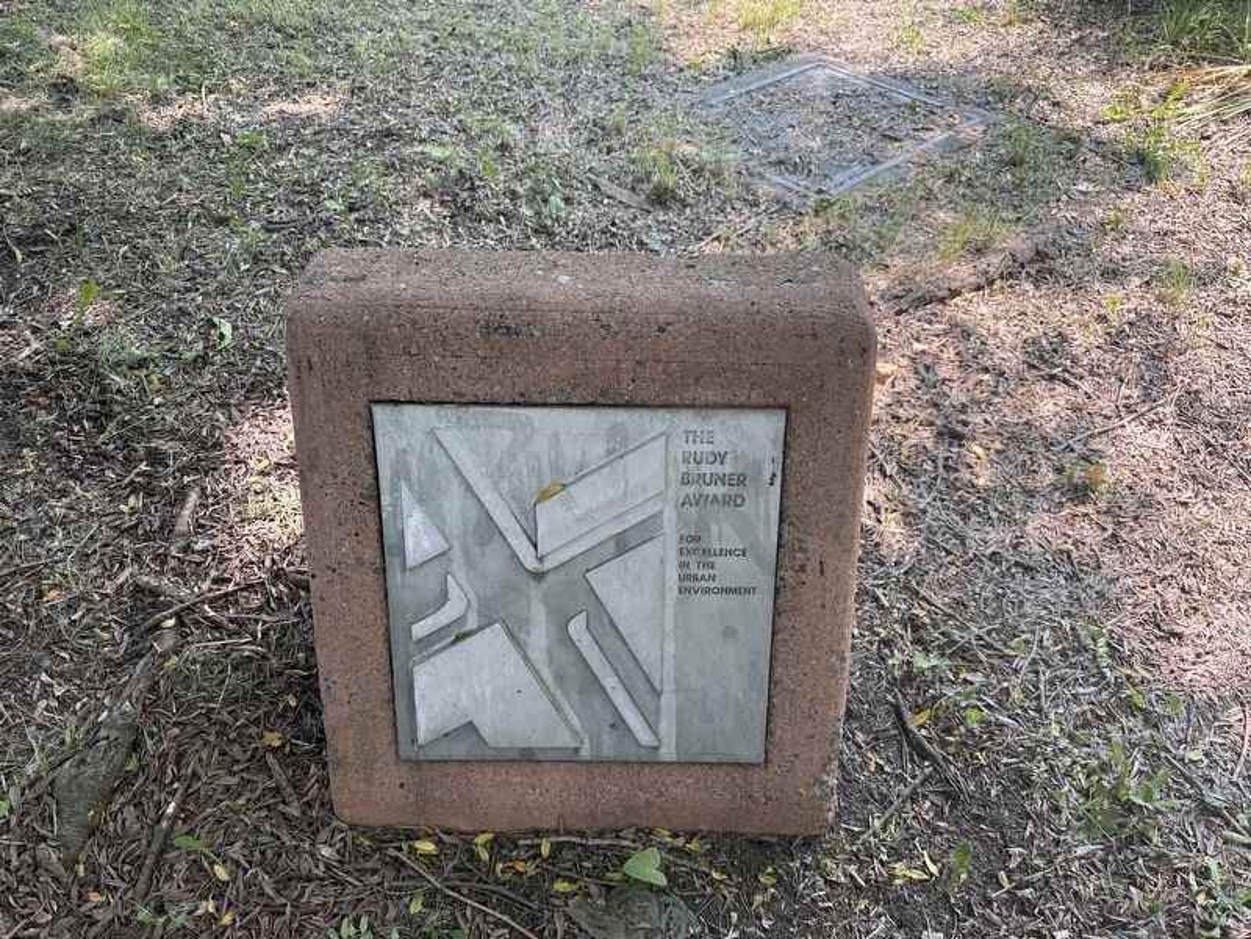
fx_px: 867
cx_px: 626
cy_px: 470
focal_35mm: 24
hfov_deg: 71.6
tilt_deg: -43.2
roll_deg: -2.3
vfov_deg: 56.8
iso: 80
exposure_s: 1/256
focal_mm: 6.76
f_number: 1.78
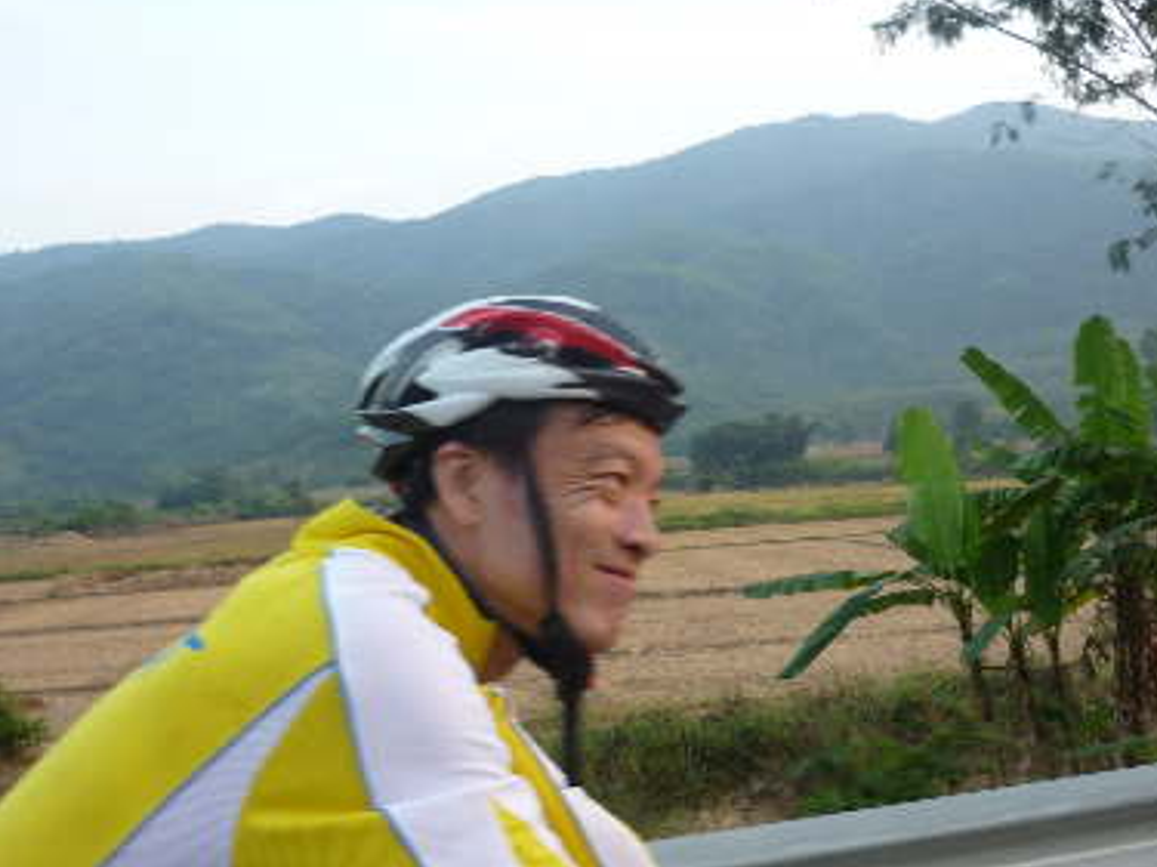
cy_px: 461
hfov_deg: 42.9
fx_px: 1470
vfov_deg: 32.8
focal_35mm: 44
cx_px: 617
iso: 100
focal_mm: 5.5
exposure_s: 1/50
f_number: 2.8
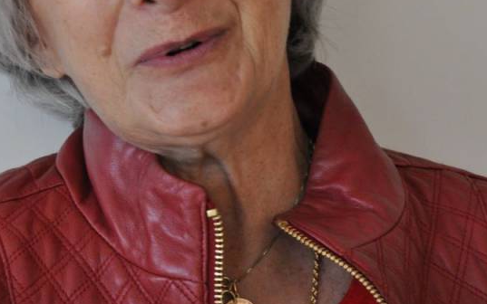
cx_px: 188
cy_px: 5
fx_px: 5602
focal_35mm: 422
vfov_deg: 3.1
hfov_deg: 5.0
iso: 1600
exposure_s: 1/100
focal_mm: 145
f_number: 5.6
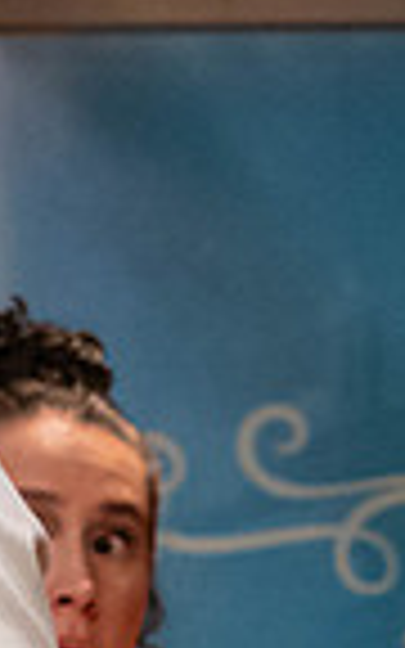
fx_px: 9890
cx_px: -542
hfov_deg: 2.3
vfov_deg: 3.8
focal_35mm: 560
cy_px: 486
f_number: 6.3
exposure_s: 1/400
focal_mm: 117
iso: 4000
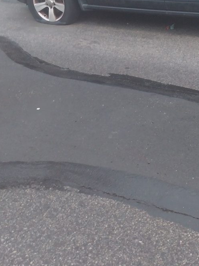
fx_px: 360
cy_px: 64
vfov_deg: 39.3
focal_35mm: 47
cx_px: 164
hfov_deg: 30.0
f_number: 1.8
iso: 400
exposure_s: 1/25
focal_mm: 4
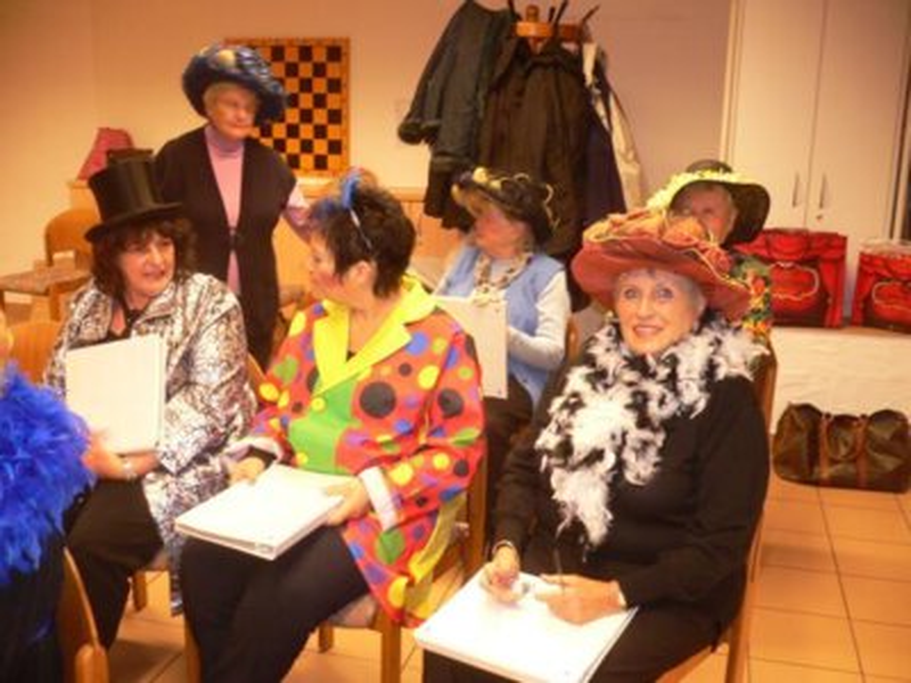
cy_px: 342
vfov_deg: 40.7
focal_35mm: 35
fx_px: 921
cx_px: 456
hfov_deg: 52.6
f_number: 2.8
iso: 100
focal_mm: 5.8
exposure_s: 1/8
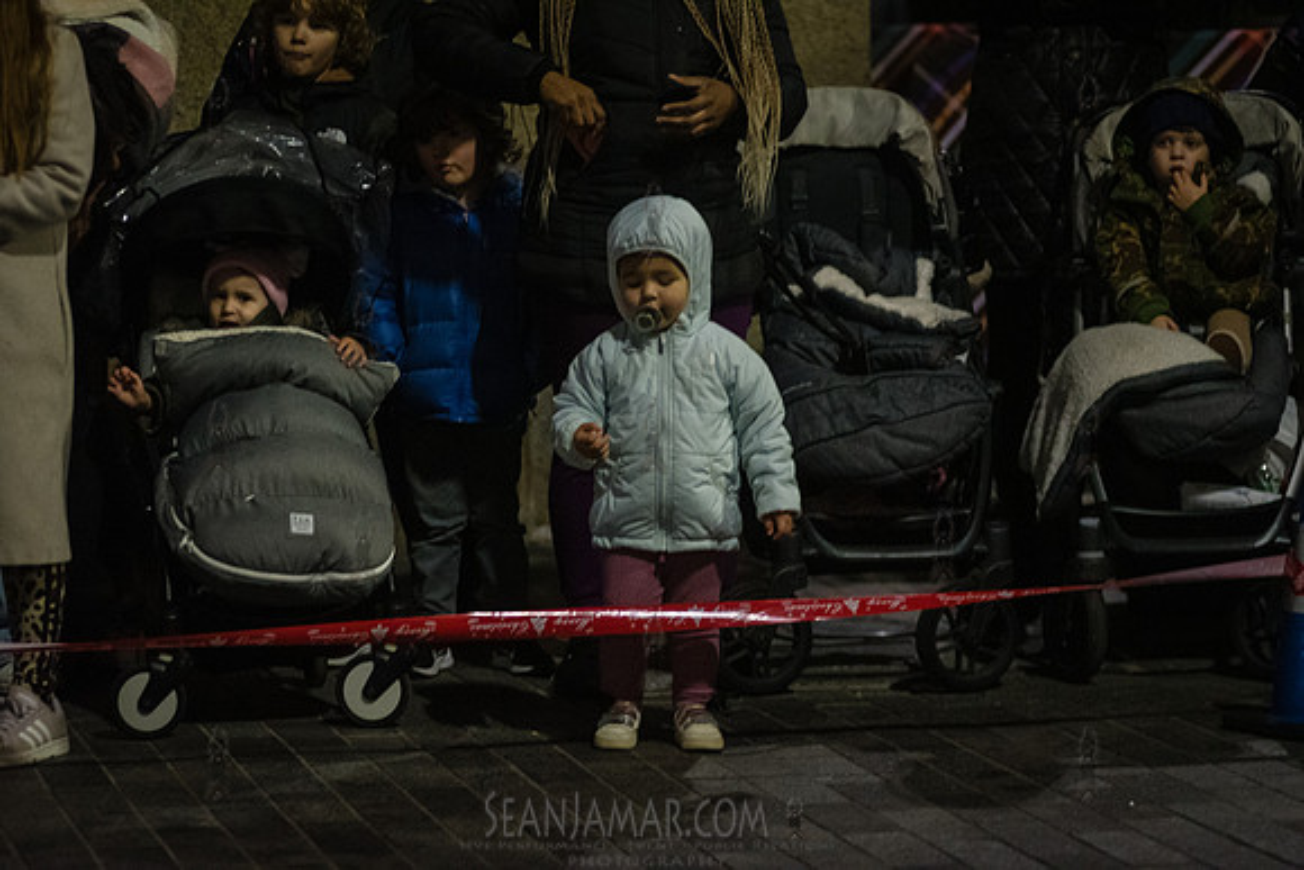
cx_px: 652
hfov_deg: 15.2
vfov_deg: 10.2
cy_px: 435
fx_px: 4891
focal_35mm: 135
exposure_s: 1/125
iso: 8000
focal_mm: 135
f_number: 3.2
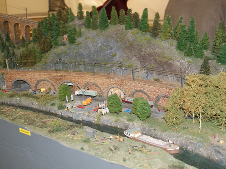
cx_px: 113
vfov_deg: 28.0
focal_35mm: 52
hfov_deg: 36.8
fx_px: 339
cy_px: 80
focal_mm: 30
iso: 400
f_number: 4.5
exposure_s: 1/60
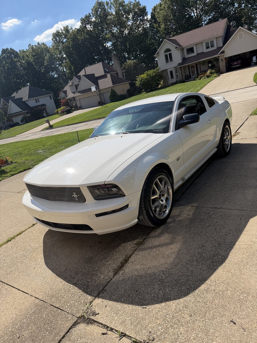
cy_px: 172
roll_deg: +15.6
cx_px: 128
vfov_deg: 71.6
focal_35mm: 24
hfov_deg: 56.8
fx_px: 238
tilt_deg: -15.4
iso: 100
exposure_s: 1/5714
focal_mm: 6.76
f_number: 1.78
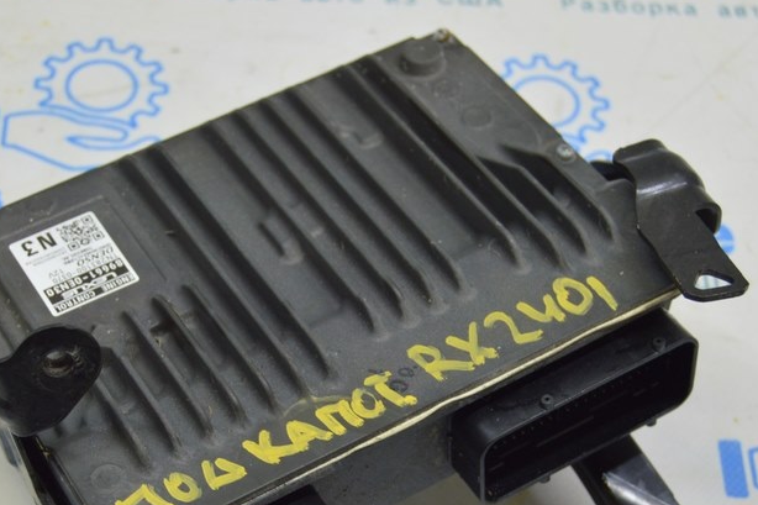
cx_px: 367
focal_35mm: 80
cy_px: 403
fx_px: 1684
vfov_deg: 16.9
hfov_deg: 25.4
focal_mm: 32
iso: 400
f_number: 5.6
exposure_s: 1/25
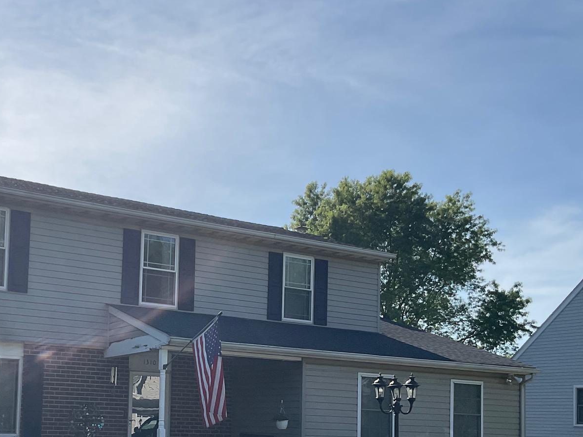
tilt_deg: +4.4
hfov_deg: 37.7
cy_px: 360
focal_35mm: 50
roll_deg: -1.3
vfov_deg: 28.4
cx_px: 190
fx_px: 842
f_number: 1.8
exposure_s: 1/2959
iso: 16
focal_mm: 3
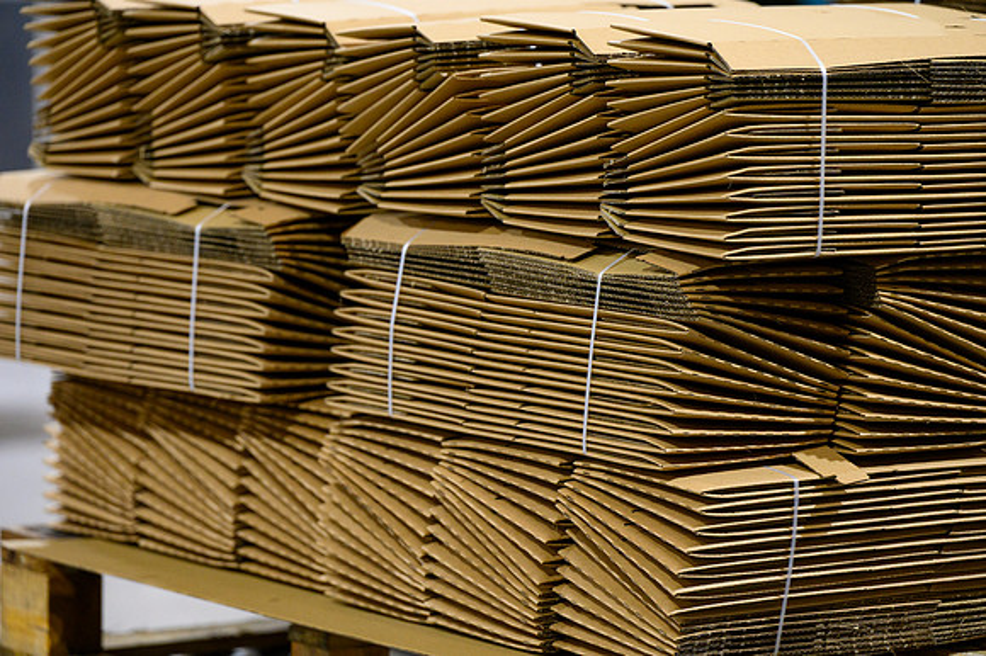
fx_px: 5251
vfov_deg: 7.2
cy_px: 328
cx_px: 493
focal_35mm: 192
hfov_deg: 10.7
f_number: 4
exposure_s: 1/250
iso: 4000
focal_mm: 190
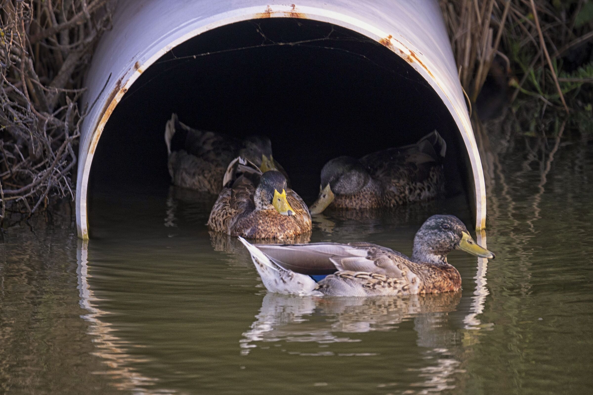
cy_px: 198
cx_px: 296
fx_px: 9883
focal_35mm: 600
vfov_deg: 2.3
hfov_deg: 3.4
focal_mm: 400
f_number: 6.3
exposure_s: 1/250
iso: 500
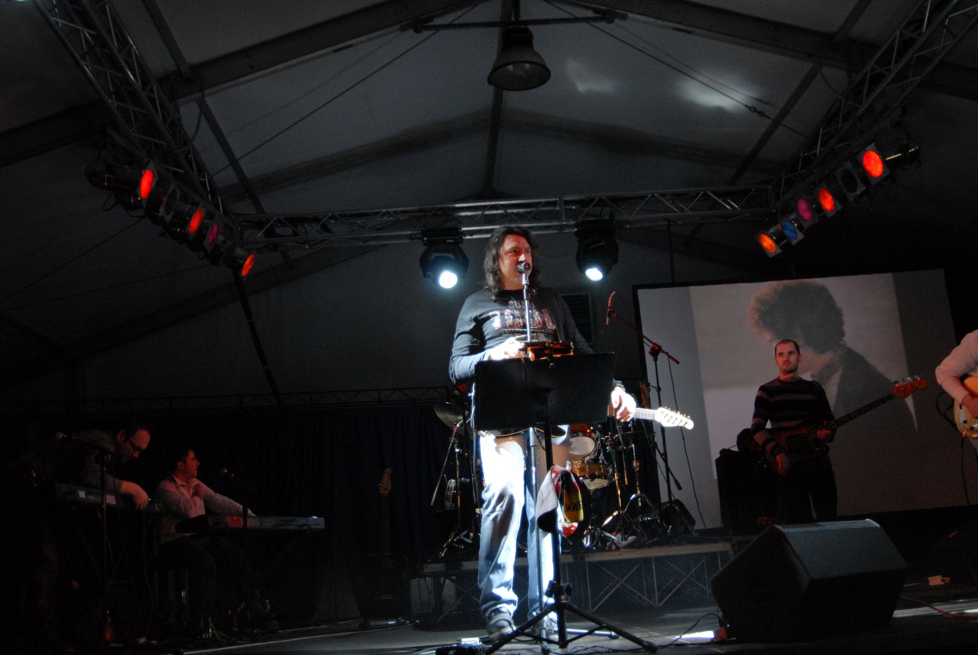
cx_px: 489
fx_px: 979
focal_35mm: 36
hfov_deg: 53.1
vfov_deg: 37.0
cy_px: 328
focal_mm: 24
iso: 800
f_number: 3.5
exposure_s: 1/40
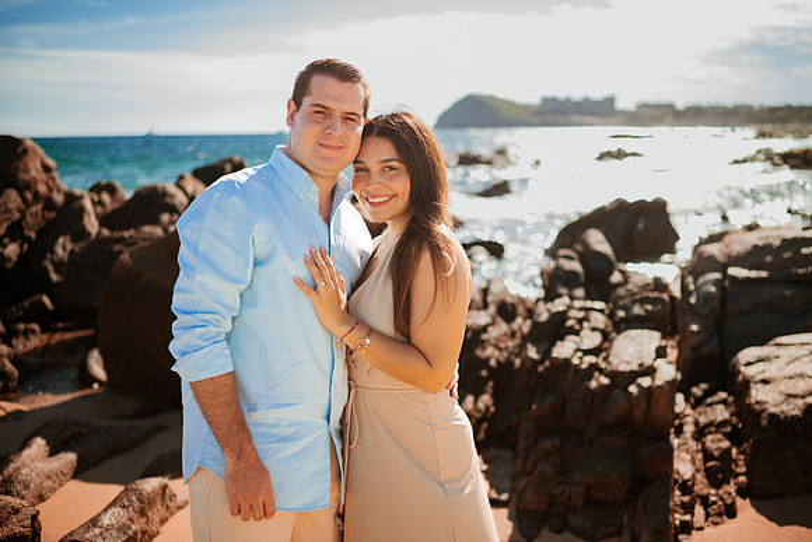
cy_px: 271
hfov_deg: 54.4
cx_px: 406
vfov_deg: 37.9
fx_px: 790
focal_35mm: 35
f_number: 1.8
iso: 50
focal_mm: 35
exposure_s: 1/1600
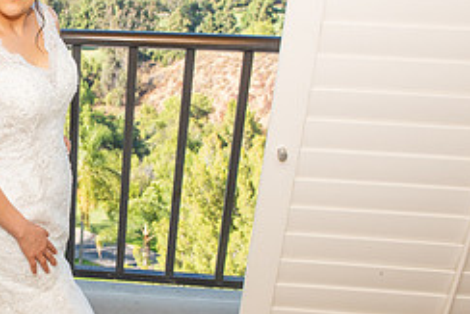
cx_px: 21
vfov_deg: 23.7
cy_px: 209
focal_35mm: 57
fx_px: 745
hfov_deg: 32.7
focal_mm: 24
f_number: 8
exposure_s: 1/160
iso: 320
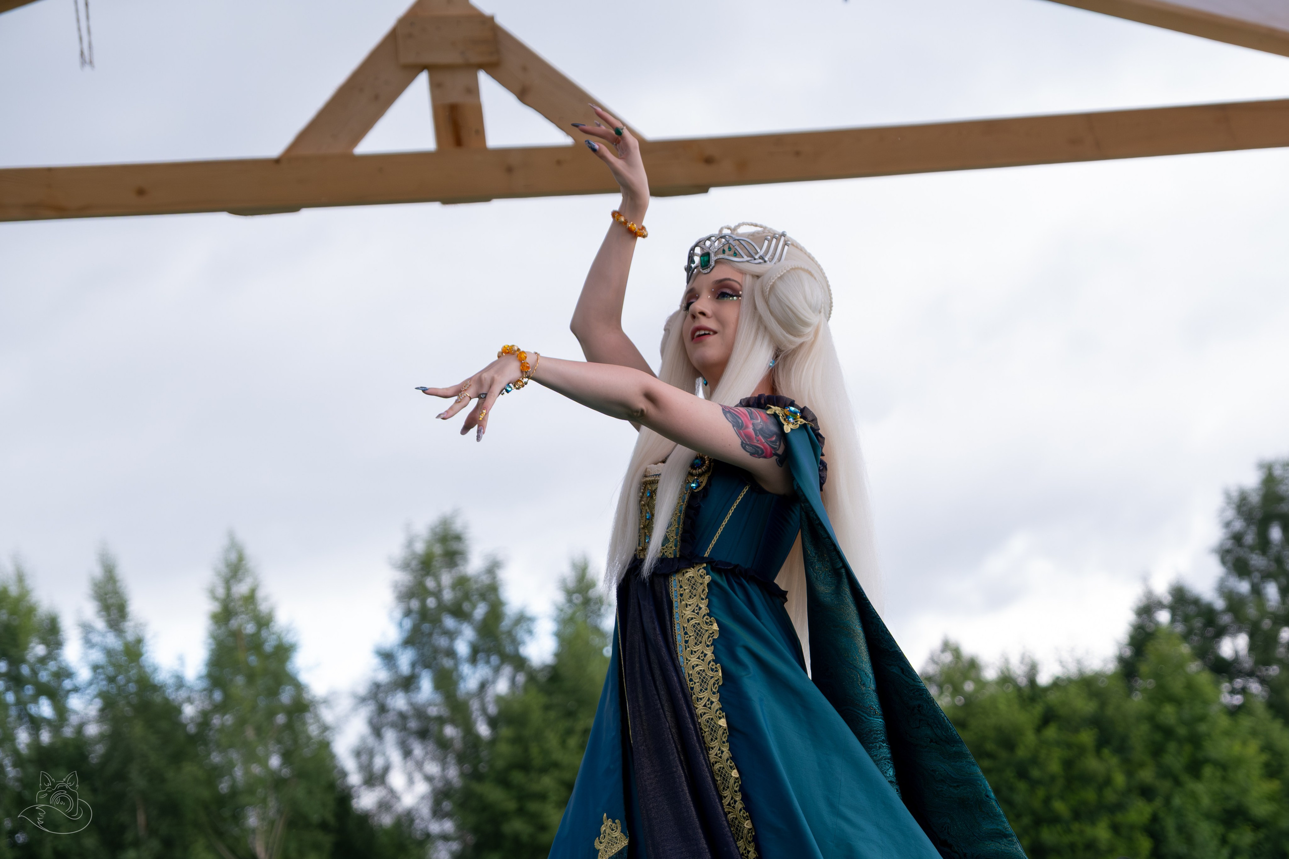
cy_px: 515
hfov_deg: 20.5
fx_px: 3563
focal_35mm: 100
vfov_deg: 13.7
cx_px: 773
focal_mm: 55
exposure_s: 1/1250
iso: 640
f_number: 3.6
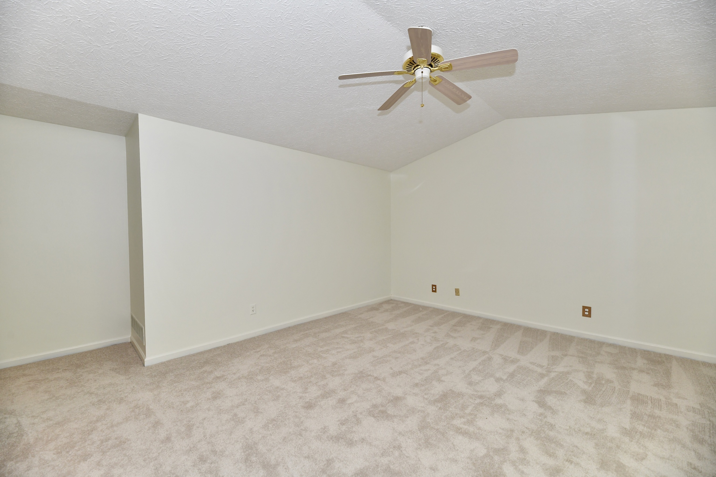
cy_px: 238
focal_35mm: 14
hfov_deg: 104.3
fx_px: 278
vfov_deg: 81.2
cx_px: 358
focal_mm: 14
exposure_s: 1/60
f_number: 6.3
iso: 640
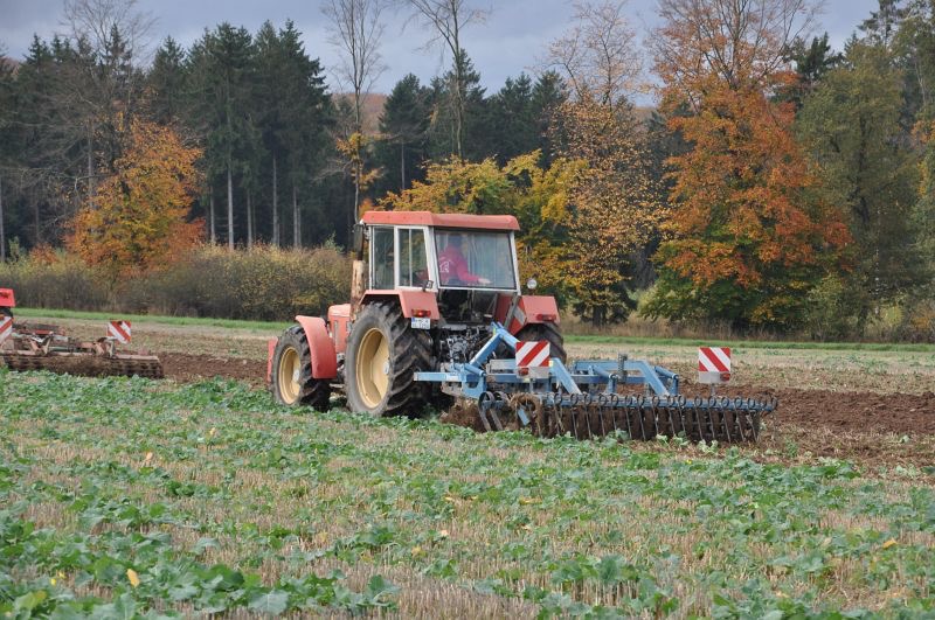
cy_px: 310
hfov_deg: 16.1
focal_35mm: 128
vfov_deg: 10.7
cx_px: 468
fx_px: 3307
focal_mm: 85
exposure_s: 1/160
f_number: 6.3
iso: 200
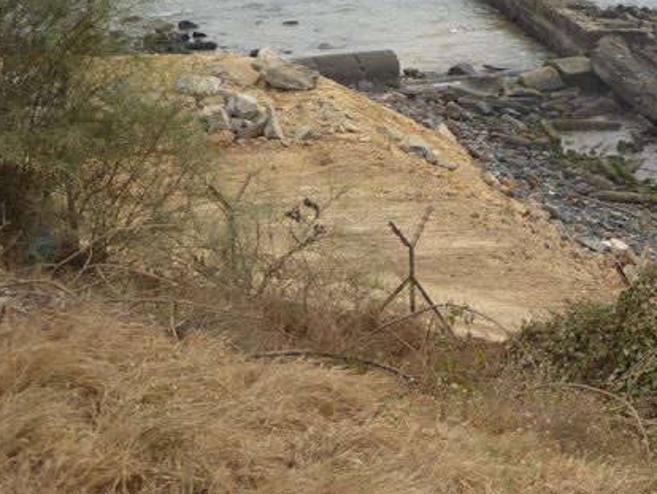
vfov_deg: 17.1
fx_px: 1614
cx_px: 625
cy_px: 40
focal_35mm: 85
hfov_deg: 22.3
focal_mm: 7.8
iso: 80
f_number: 3.9
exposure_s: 1/500
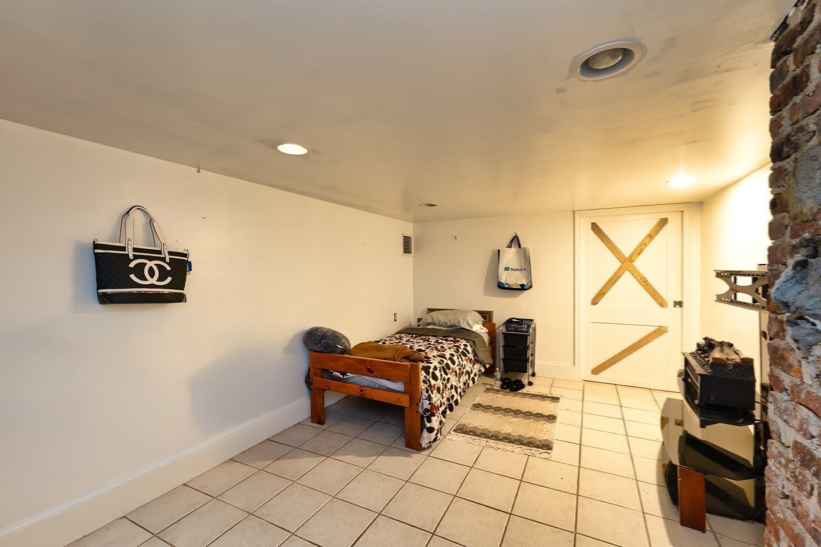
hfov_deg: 104.3
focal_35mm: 14
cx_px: 410
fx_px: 319
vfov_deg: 81.2
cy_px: 274
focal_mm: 14
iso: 320
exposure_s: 1/1.67
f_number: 8
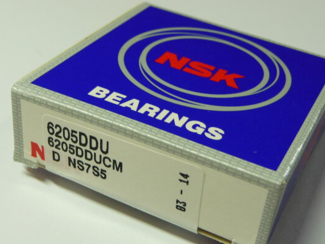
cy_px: 132
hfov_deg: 33.7
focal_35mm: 57
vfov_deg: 25.7
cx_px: 177
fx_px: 535
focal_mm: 8.5
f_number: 4.2
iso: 125
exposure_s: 1/40
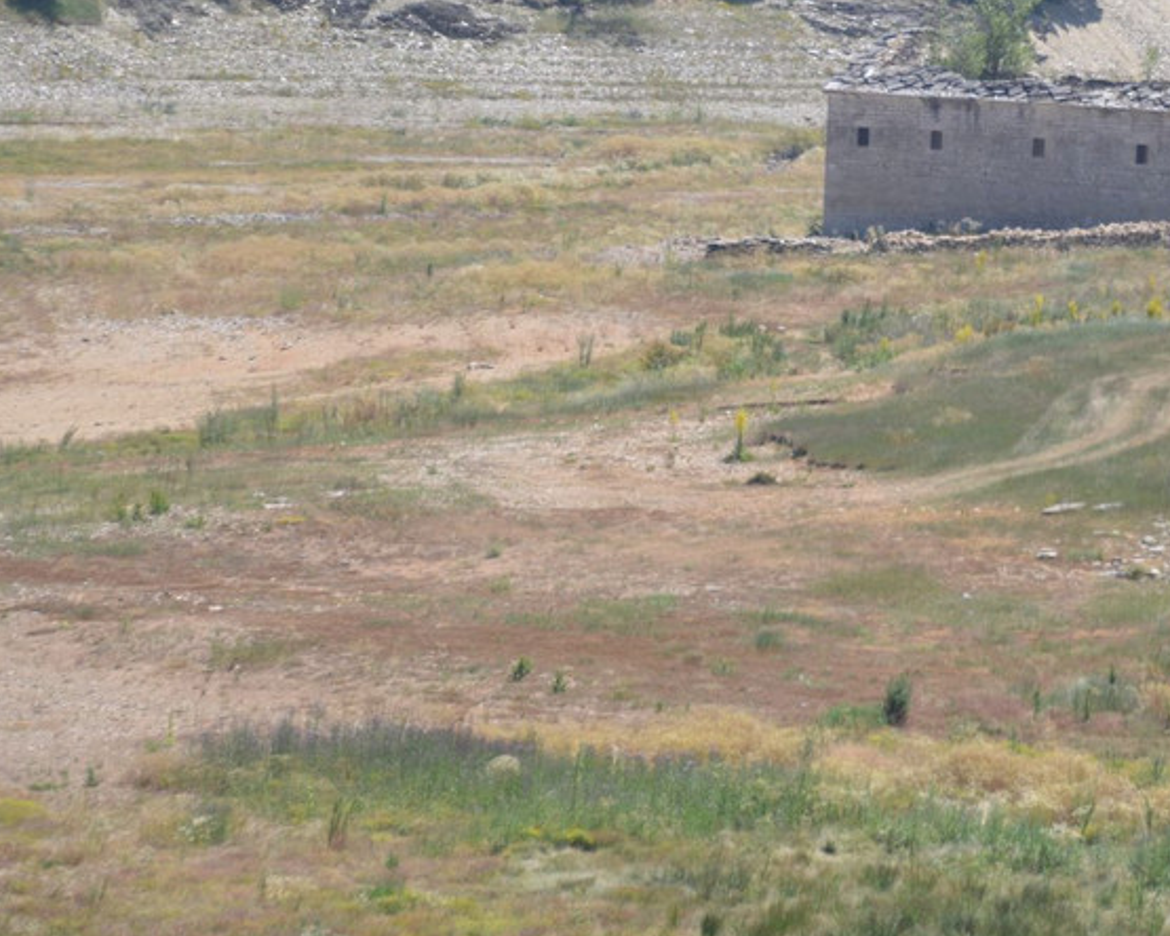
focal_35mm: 304
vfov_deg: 5.1
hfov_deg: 6.3
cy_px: 335
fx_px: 10527
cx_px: 1129
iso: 125
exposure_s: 1/160
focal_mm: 150
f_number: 5.6
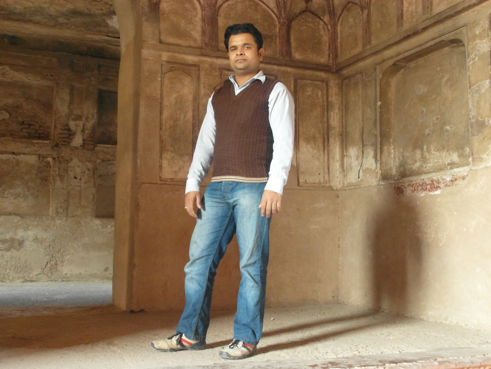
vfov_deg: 34.3
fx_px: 596
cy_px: 184
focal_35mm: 42
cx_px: 246
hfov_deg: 44.8
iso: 800
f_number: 3.2
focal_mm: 7.5
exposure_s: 1/45
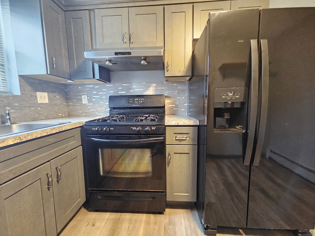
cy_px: 118
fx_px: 118
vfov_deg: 89.9
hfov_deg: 106.2
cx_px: 158
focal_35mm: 13
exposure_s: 1/24
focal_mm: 2.2
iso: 1600
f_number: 2.2
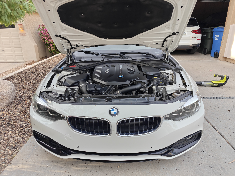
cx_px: 118
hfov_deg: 73.9
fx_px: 156
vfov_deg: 58.9
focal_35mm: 23
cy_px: 88
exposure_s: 1/804
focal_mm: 6.06
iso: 1000
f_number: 1.6
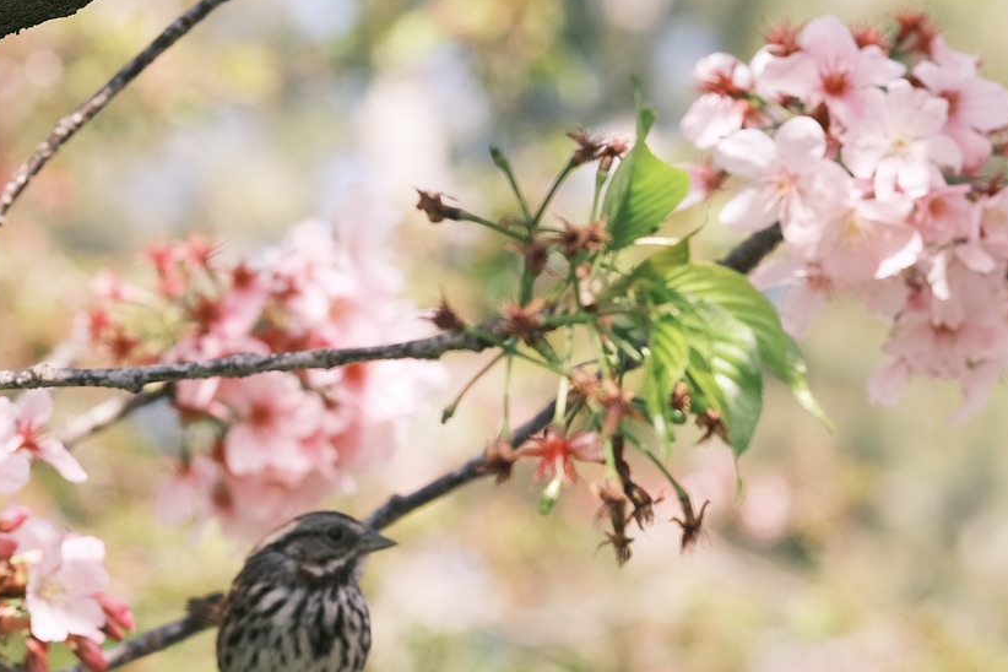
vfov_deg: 12.3
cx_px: 456
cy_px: 429
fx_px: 3108
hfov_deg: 18.4
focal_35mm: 111
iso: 320
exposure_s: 1/800
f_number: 3.6
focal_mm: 56
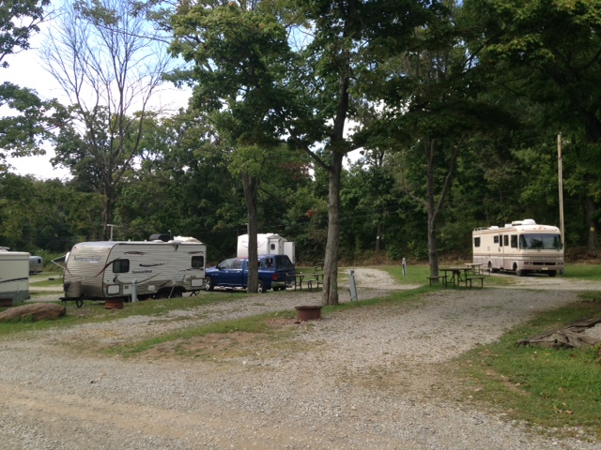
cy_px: 225
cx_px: 300
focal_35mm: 33
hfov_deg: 55.4
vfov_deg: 42.9
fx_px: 573
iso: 50
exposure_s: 1/516
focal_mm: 4.12
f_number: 2.4
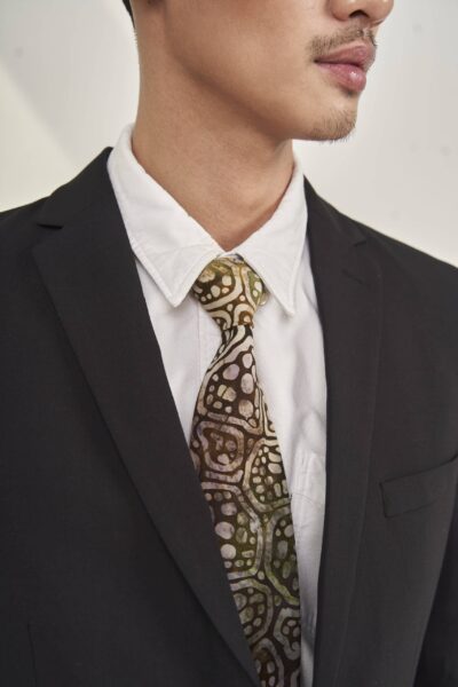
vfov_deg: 40.3
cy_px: 344
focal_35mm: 49
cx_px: 229
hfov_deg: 27.5
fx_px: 935
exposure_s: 1/200
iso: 100
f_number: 5.6
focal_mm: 49
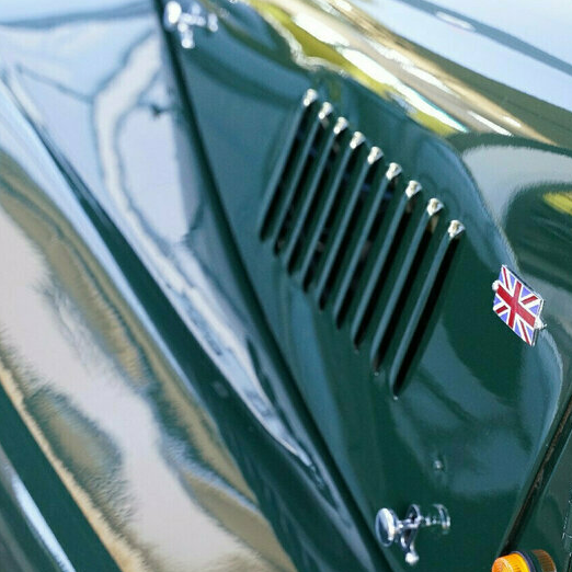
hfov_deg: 20.3
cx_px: 376
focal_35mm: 85
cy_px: 314
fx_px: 1592
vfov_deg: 20.4
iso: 1600
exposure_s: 1/160
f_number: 3.5
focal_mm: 43.6
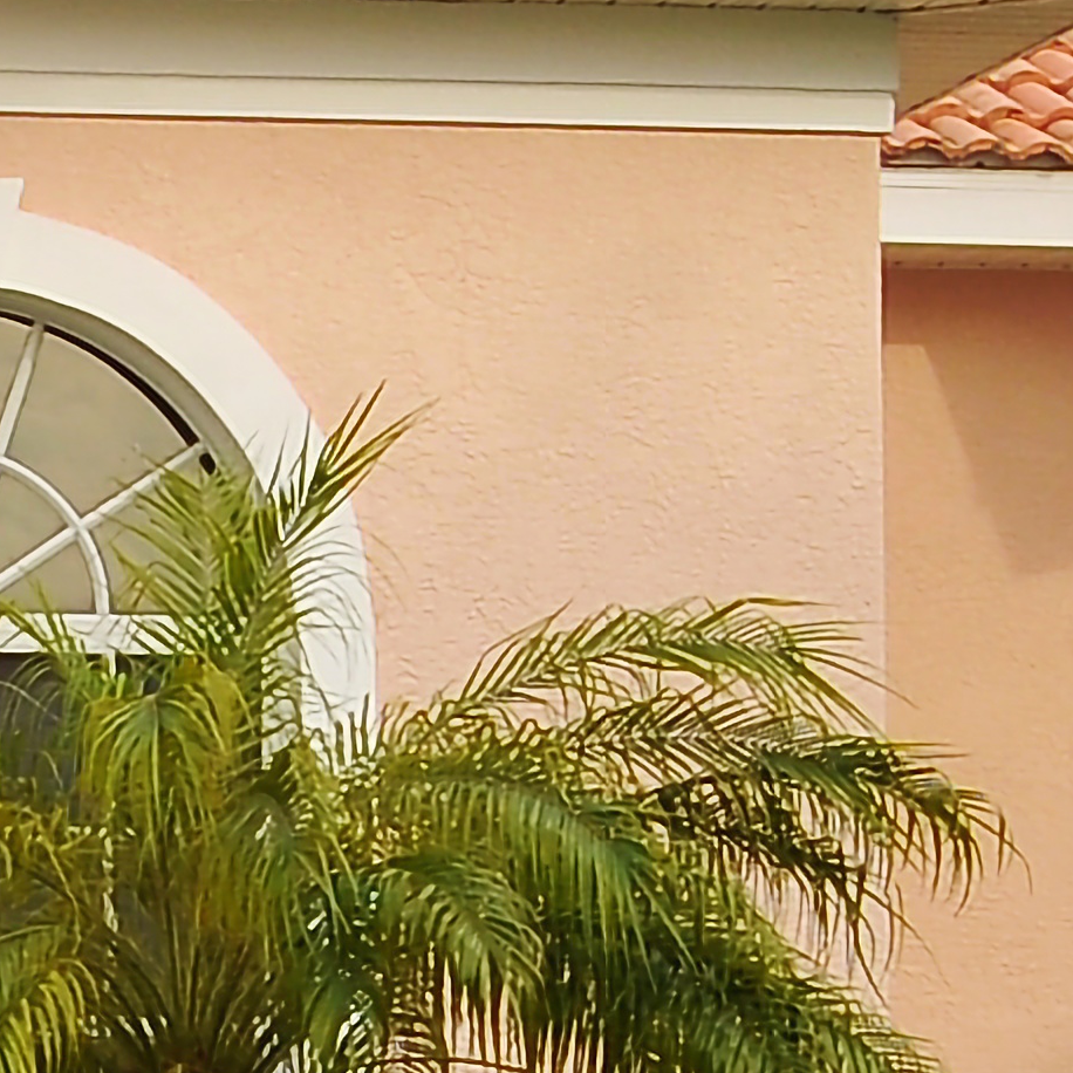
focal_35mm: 286
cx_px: -1400
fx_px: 10030
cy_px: 1046
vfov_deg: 6.1
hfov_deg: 5.9
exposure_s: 1/60
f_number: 8
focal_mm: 24
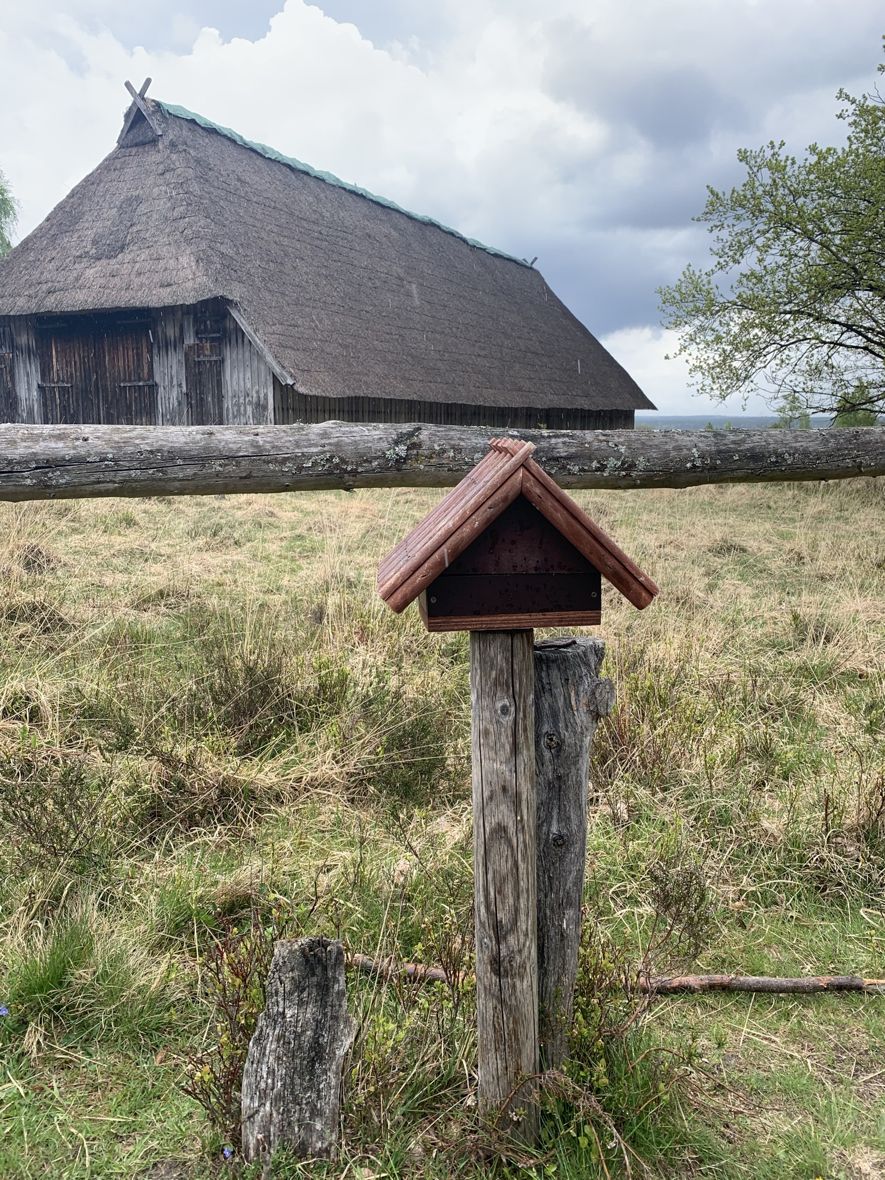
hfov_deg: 53.1
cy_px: 590
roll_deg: +0.0
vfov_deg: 67.3
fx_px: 886
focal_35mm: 26
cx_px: 442
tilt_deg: -9.1
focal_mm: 4.25
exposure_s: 1/500
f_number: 1.8
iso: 25
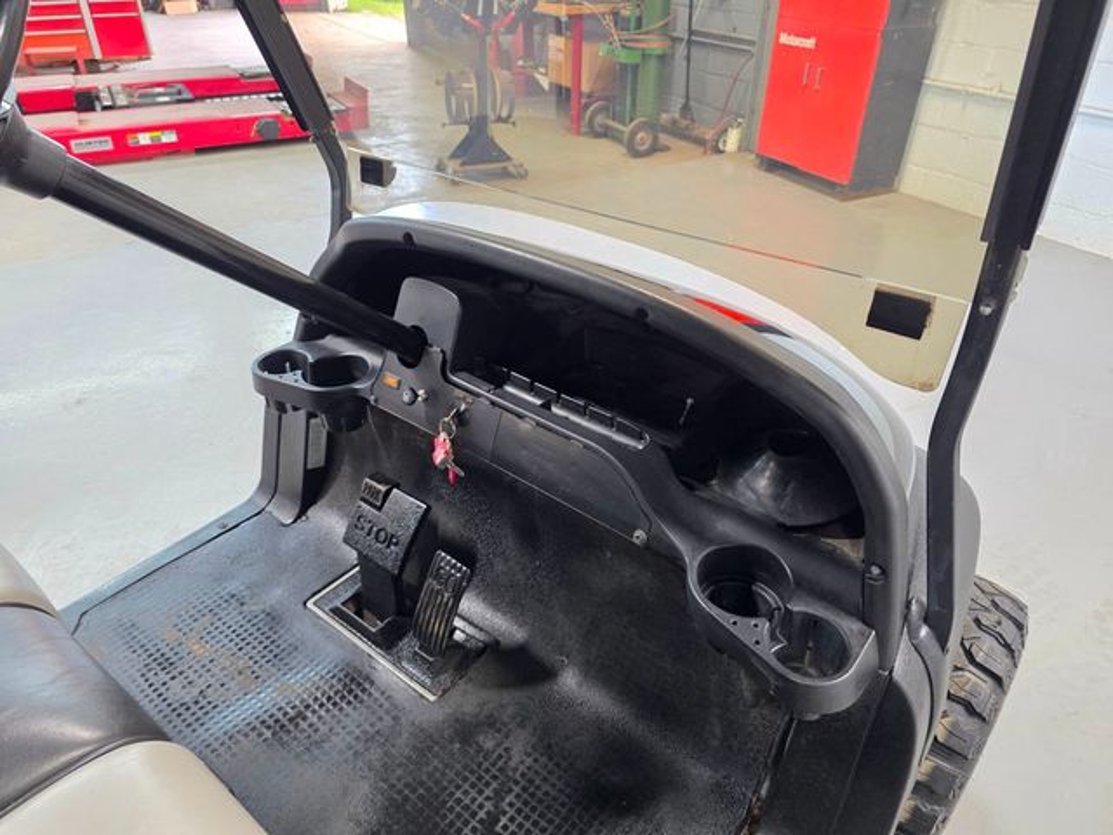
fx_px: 740
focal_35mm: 23
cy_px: 418
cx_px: 556
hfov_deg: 73.9
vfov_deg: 58.9
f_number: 1.7
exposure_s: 1/120
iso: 400
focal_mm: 6.3
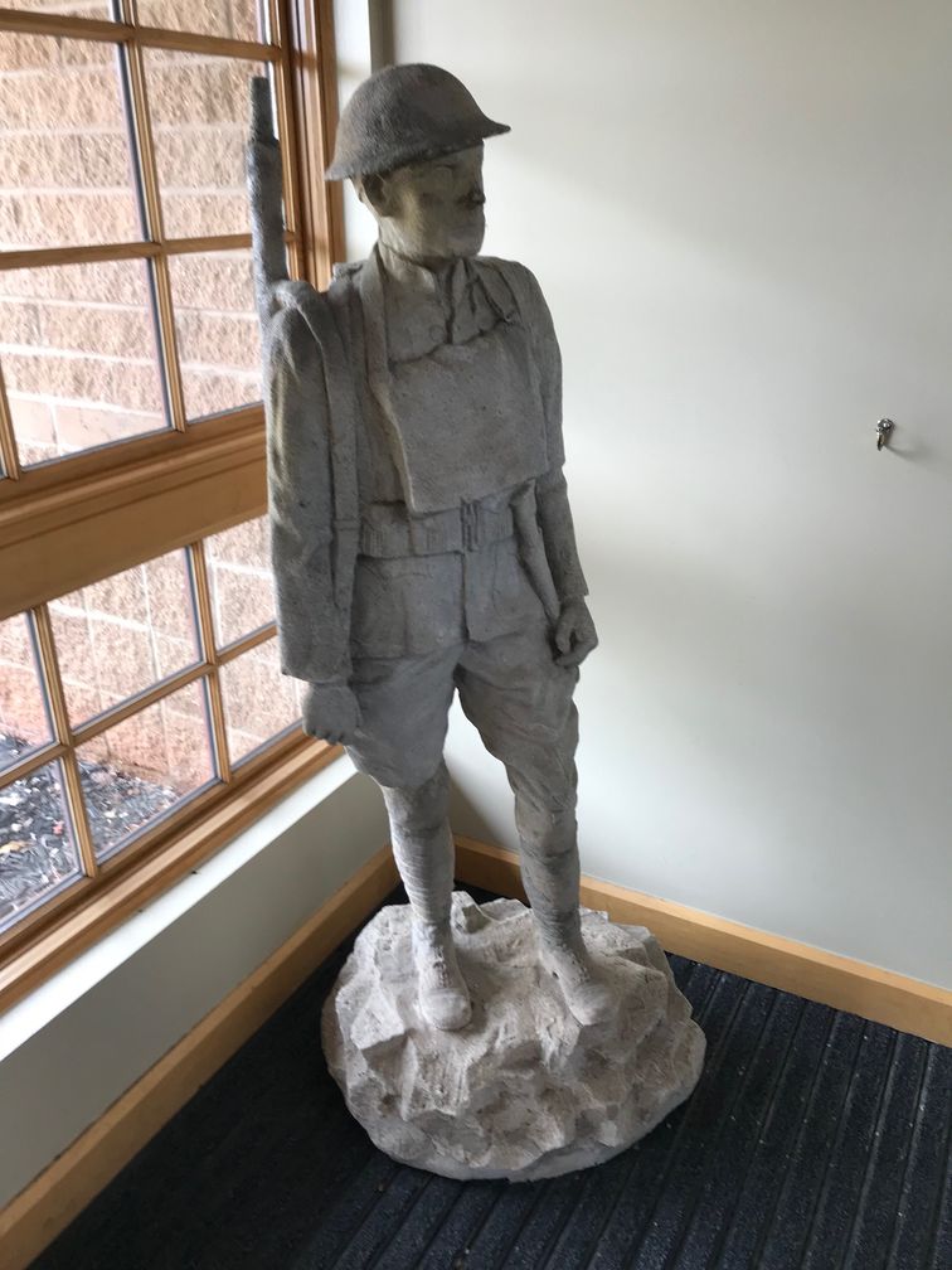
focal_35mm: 28
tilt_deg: -24.0
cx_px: 476
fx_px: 1027
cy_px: 635
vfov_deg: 63.4
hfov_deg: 49.7
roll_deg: -0.6
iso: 32
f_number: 1.8
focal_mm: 3.99
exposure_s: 1/60
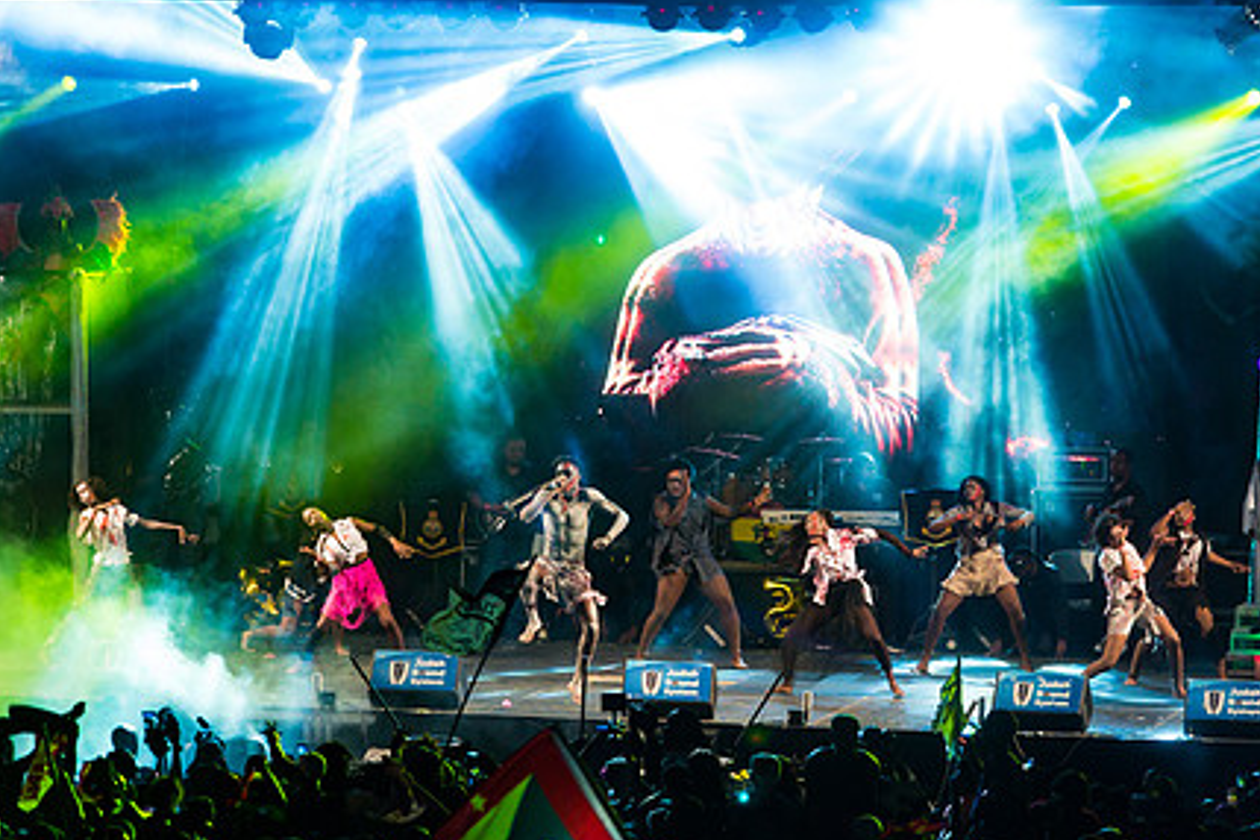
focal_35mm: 196
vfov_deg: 7.0
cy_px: 458
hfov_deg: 10.5
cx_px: 825
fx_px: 6859
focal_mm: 145
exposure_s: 1/160
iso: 2500
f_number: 5.6
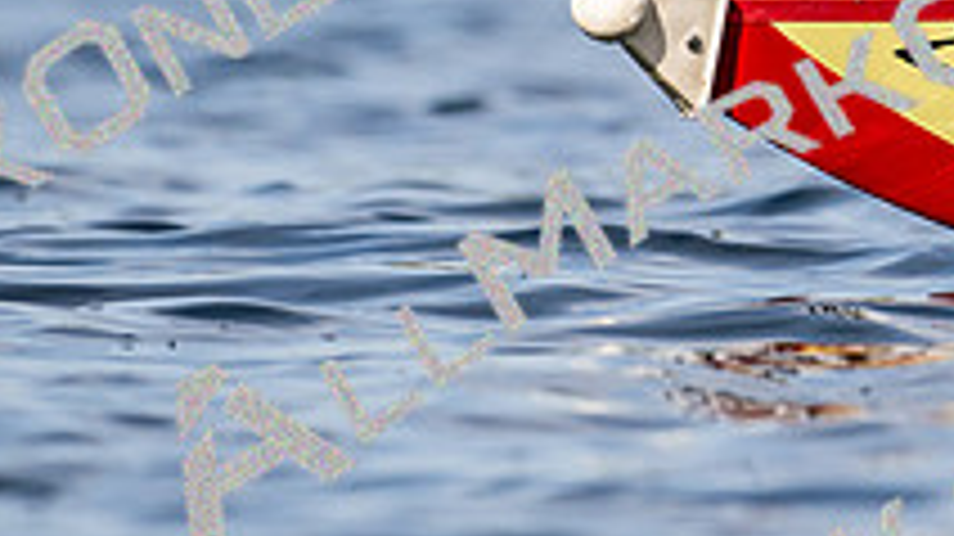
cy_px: -135
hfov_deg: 1.3
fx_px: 43513
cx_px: 1084
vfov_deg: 0.7
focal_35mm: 1721
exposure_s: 1/2500
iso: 140
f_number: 4.5
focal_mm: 400
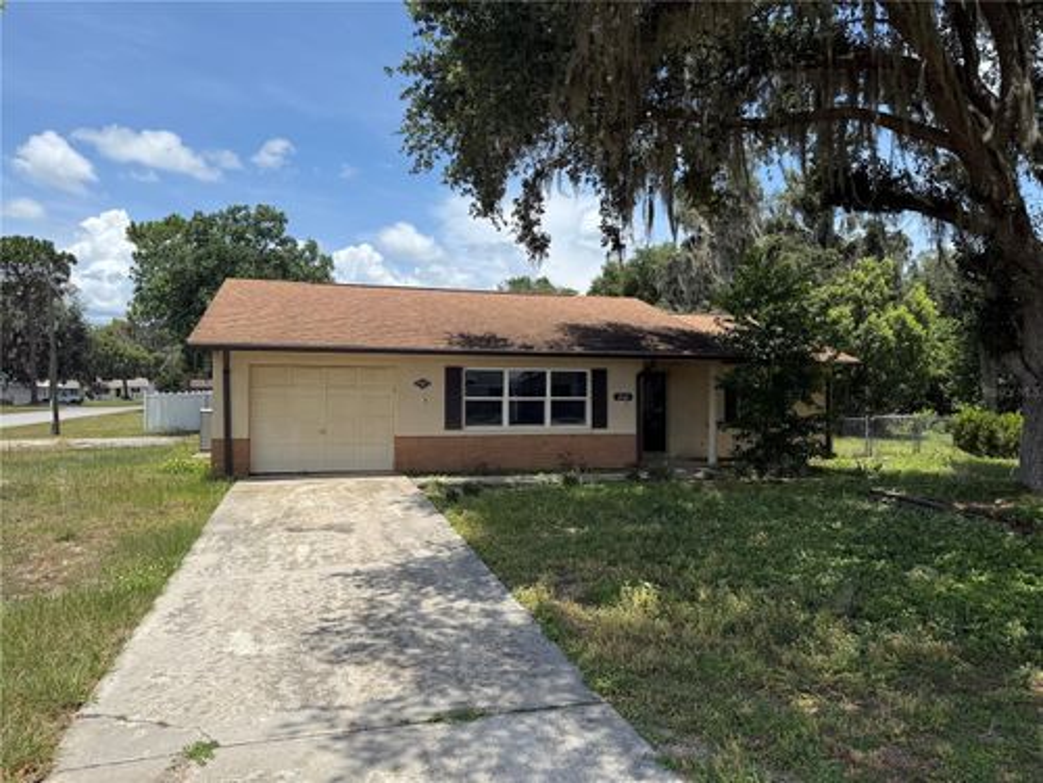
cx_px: 522
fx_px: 723
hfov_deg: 71.6
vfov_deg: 56.8
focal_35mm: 24
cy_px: 392
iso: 80
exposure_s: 1/4673
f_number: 1.78
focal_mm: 6.76
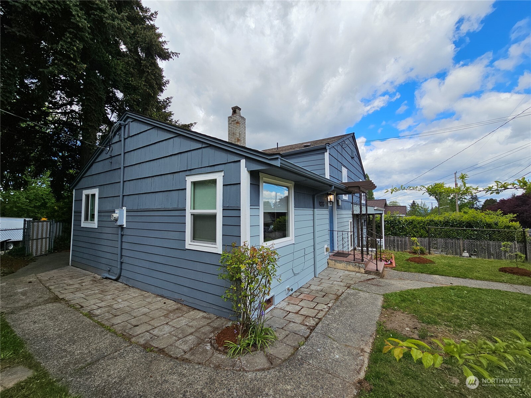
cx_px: 266
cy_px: 199
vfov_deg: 89.9
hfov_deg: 106.2
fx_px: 199
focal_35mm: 13
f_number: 2.2
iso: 50
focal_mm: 2.2
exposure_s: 1/1723
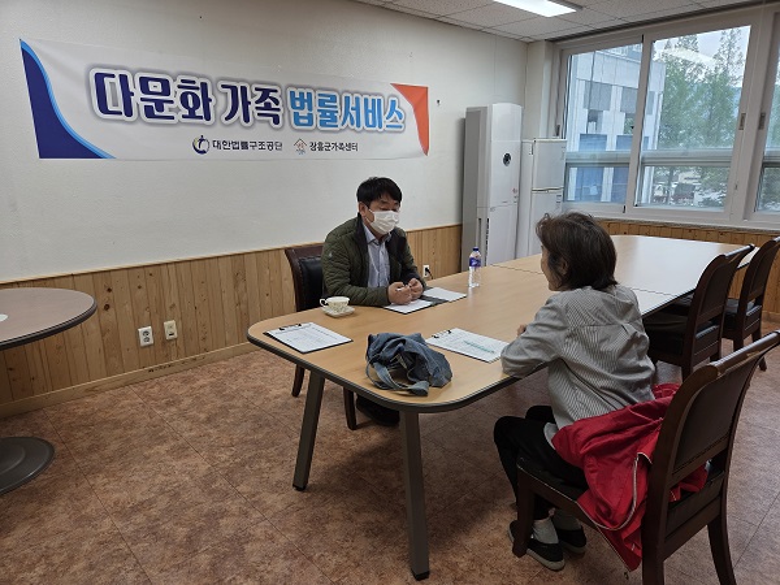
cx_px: 390
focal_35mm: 23
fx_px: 518
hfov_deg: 73.9
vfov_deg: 58.9
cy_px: 292
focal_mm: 5.4
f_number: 1.8
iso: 64
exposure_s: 1/120
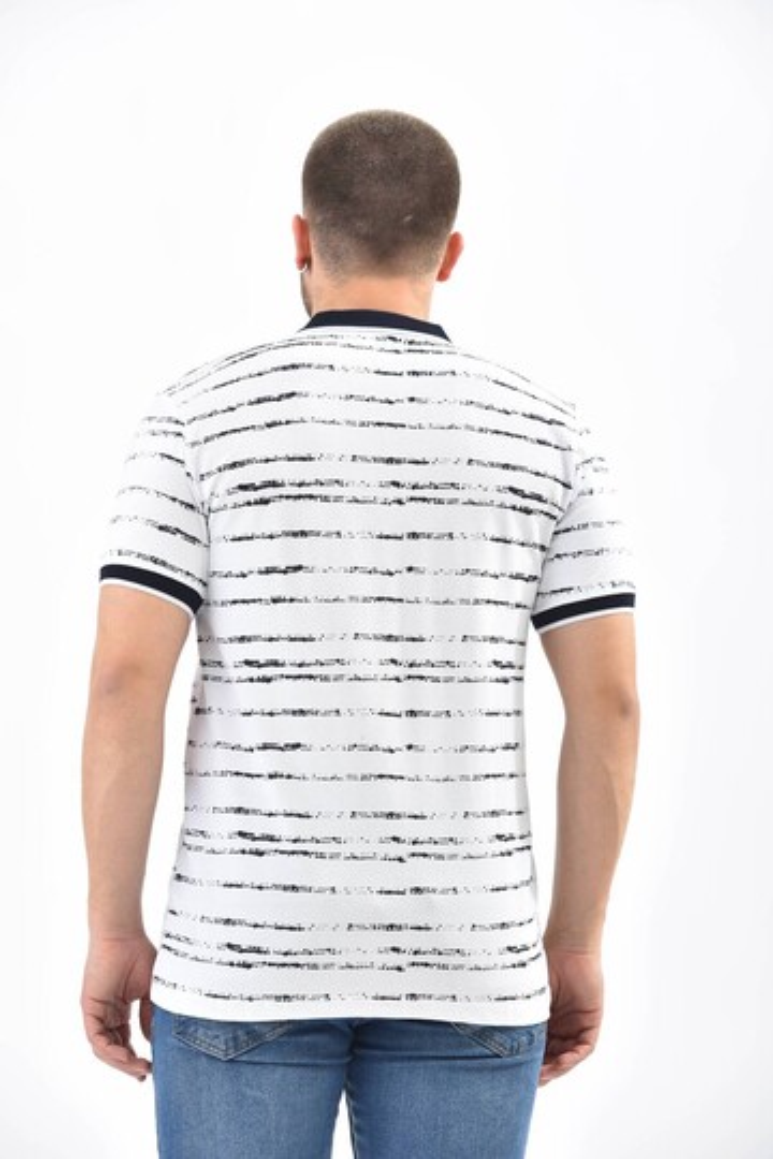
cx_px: 386
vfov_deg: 16.8
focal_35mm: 122
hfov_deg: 11.2
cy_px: 580
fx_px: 3929
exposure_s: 1/160
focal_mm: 122
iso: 100
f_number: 7.1
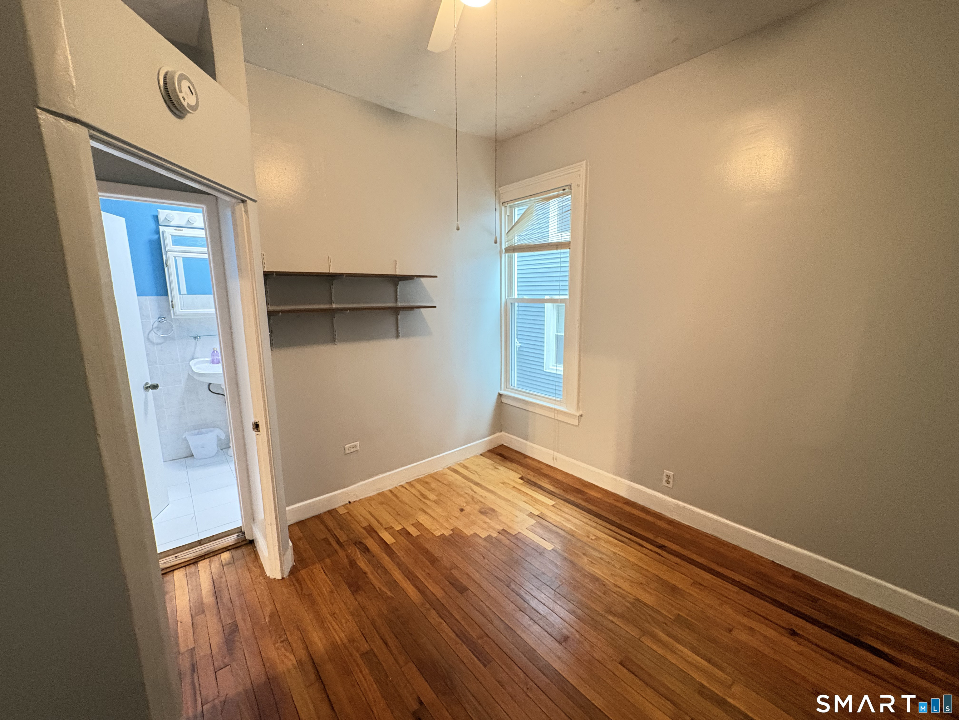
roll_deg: +0.3
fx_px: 388
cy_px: 360
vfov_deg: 85.7
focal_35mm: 14
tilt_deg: -9.3
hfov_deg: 102.1
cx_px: 480
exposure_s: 1/30
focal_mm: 2.22
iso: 1000
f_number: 2.2
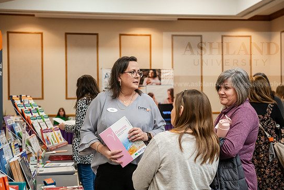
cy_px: 95
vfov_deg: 25.5
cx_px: 147
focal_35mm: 53
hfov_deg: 37.5
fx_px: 418
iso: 2000
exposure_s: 1/125
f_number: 3.2
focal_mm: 50
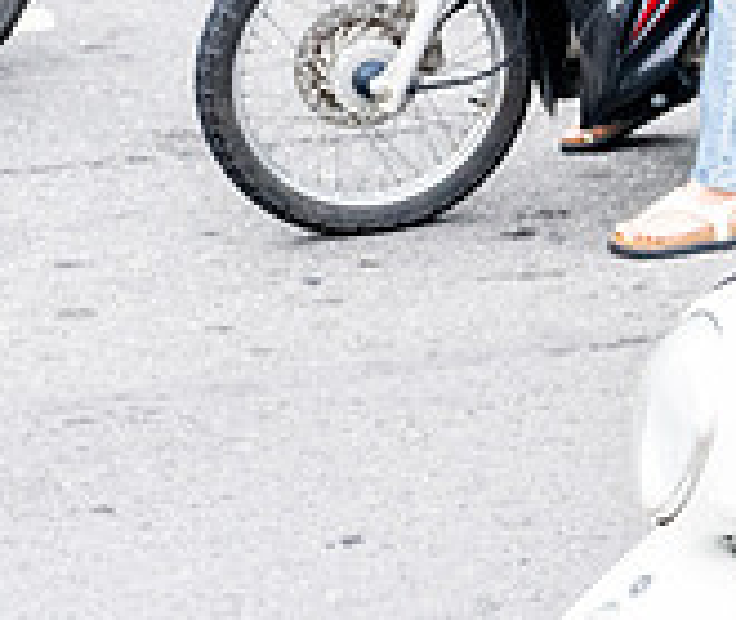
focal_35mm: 177
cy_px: 413
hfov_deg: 10.4
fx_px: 3937
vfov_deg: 9.0
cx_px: 1067
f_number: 8
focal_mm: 40
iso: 1400
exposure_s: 1/320
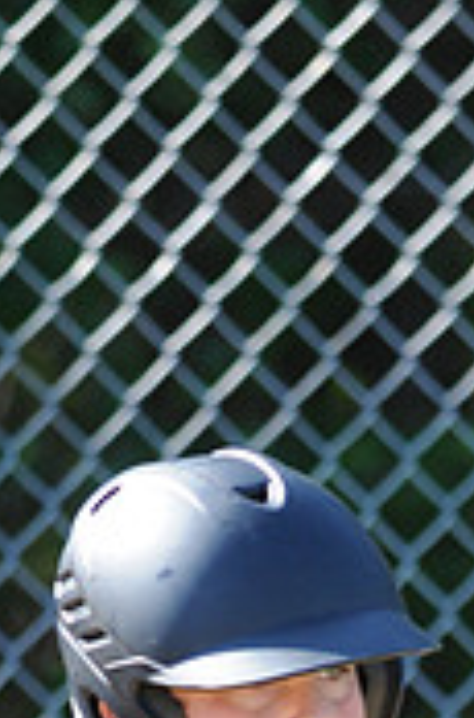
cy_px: 1180
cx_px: 488
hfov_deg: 0.9
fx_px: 29881
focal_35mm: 1504
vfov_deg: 1.4
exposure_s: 1/800
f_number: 4
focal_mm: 300
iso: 400
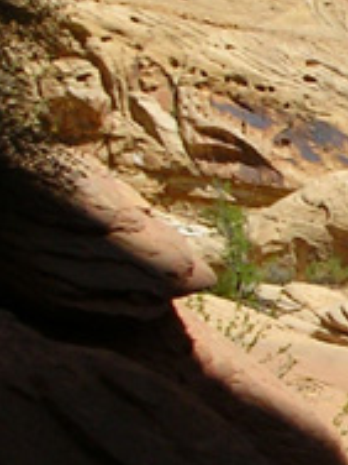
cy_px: 272
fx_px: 2171
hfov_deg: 8.8
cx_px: 637
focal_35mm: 162
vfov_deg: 12.2
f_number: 5.6
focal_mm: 5.8
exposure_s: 1/433
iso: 50
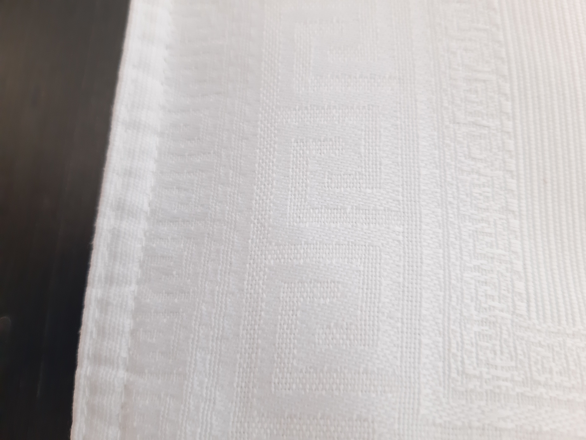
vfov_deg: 51.4
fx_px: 457
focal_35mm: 27
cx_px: 293
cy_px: 220
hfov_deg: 65.3
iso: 200
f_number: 1.7
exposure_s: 1/20
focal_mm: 3.93
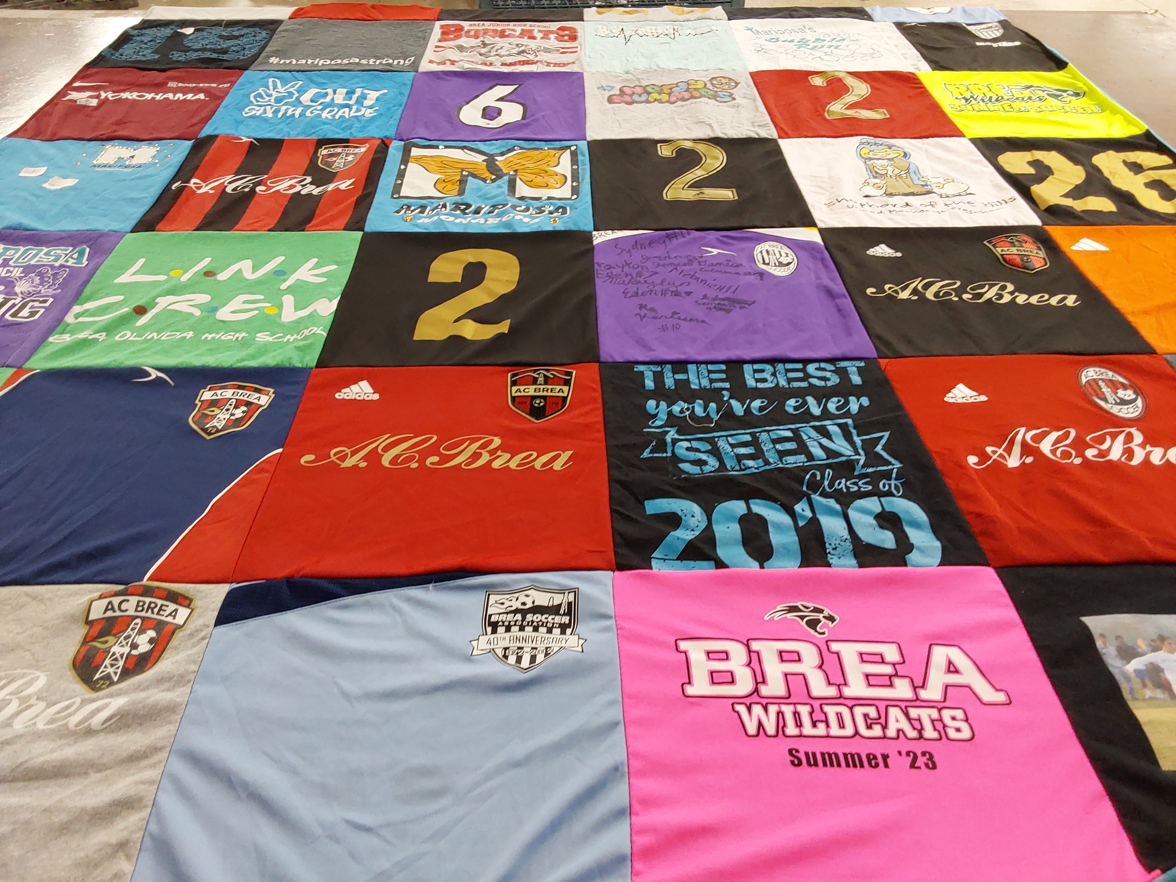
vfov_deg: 49.7
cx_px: 588
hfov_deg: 63.4
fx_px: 951
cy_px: 441
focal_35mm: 28
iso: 125
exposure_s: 1/50
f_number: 1.9
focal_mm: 2.91
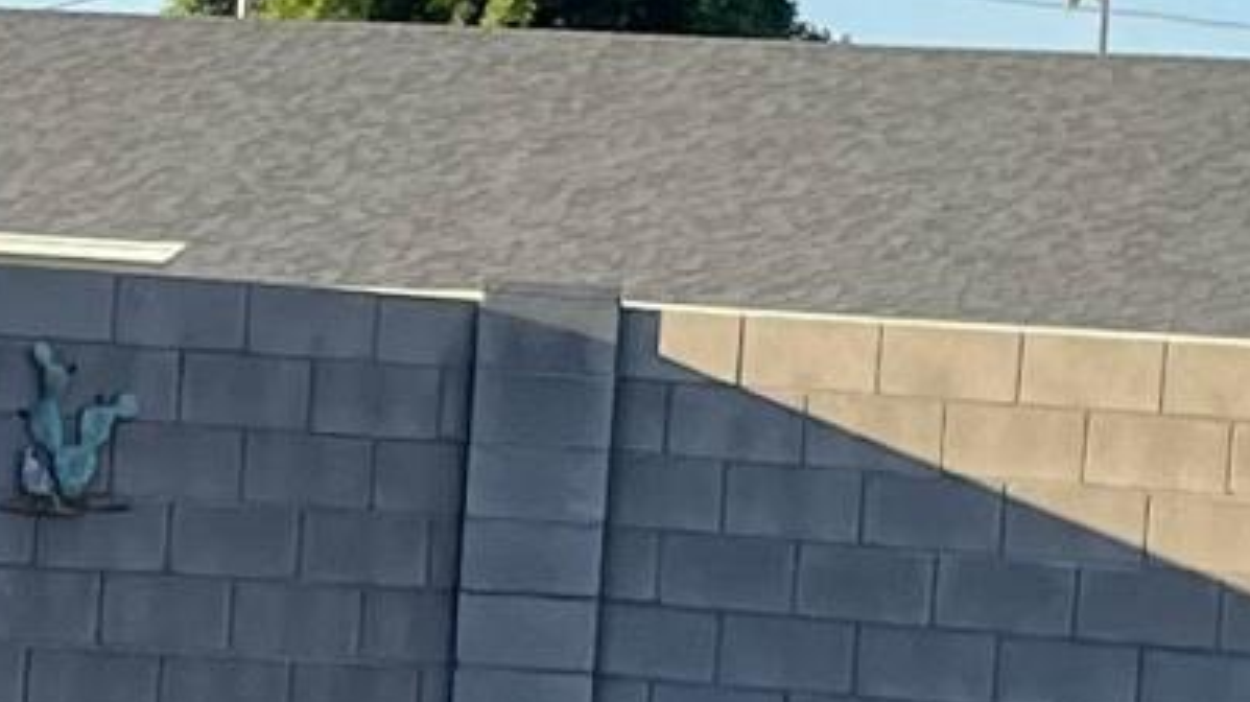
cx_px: 47
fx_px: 7057
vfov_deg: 5.7
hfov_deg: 10.1
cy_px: 686
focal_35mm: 213
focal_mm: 4.2
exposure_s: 1/1595
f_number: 1.6
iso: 32
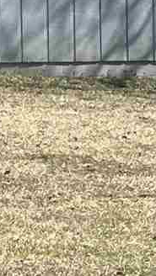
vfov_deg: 8.0
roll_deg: +1.1
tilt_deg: -0.7
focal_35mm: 265
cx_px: -66
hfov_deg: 4.6
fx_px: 1945
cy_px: -139
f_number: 1.5
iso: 50
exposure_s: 1/3704
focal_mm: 5.7
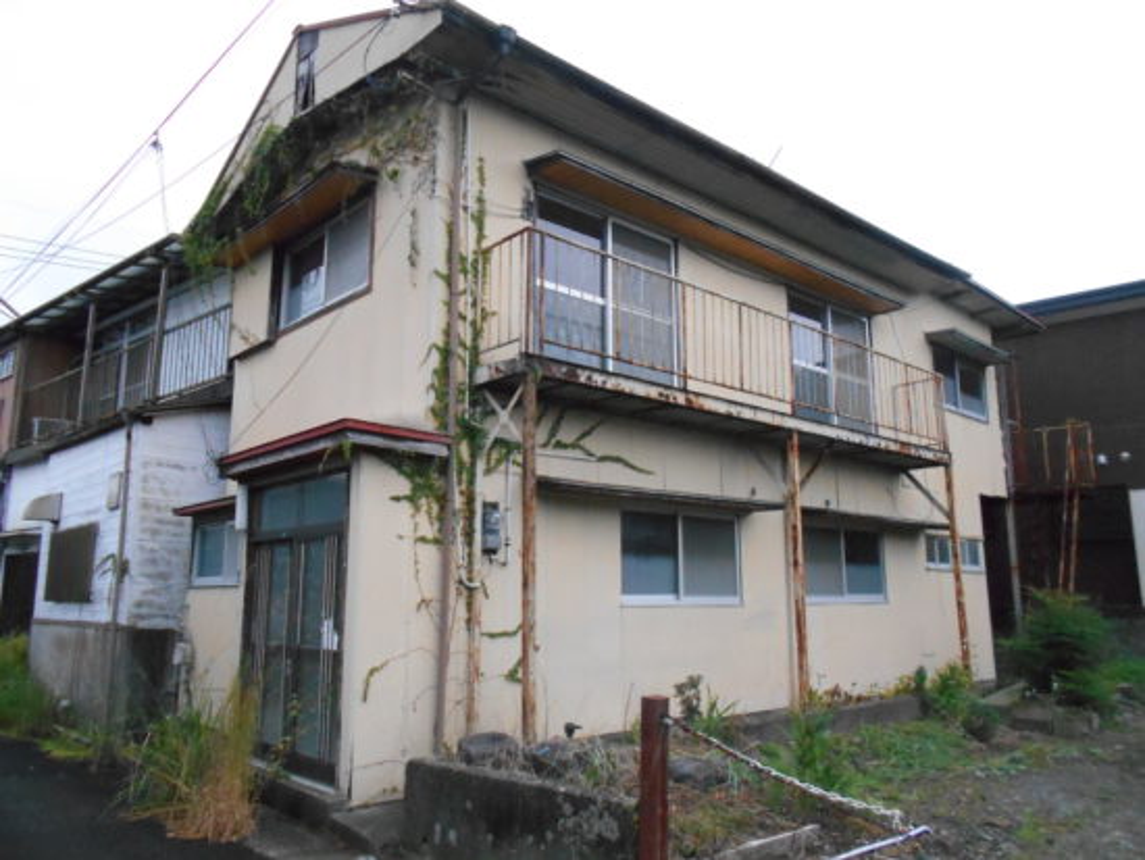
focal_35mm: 26
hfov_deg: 67.3
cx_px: 572
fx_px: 860
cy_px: 430
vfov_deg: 53.1
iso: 800
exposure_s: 1/200
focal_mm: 4.6
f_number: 3.2
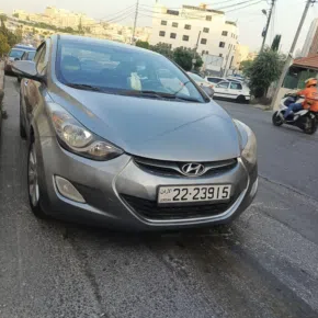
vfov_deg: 57.2
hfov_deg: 57.3
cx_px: 159
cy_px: 175
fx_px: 291
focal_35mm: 28
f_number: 1.7
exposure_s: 1/100
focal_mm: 5.25
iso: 177
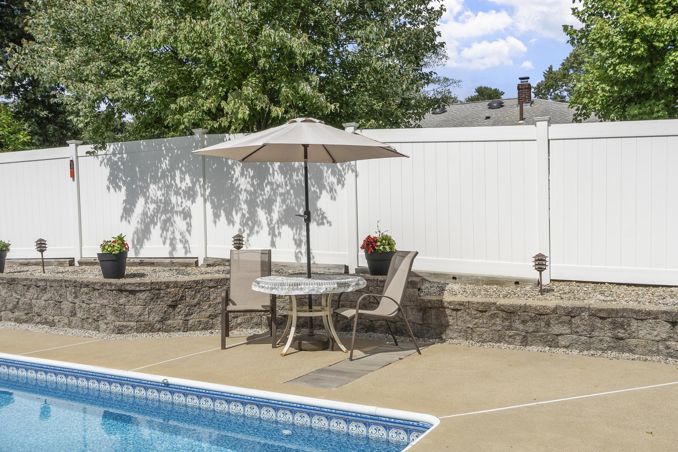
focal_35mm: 33
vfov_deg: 40.0
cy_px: 226
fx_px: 621
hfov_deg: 57.2
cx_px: 339
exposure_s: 1/640
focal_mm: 22
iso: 100
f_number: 8
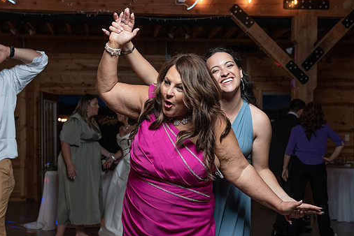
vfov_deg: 23.4
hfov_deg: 34.5
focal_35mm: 58
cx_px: 177
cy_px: 148
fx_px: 571
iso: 2000
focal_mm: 40
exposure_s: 1/200
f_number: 4
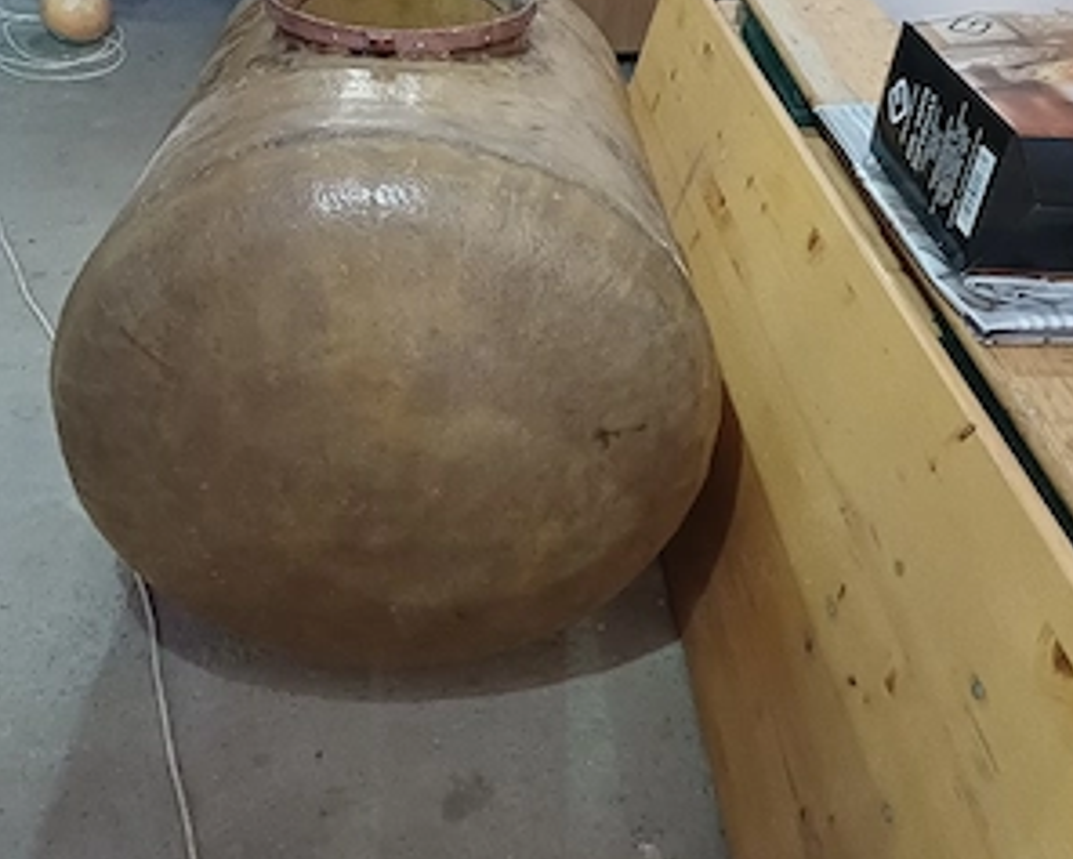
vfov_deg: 44.0
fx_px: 1048
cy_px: 290
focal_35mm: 33
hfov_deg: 54.2
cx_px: 540
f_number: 1.8
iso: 1250
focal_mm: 4.65
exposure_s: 1/20
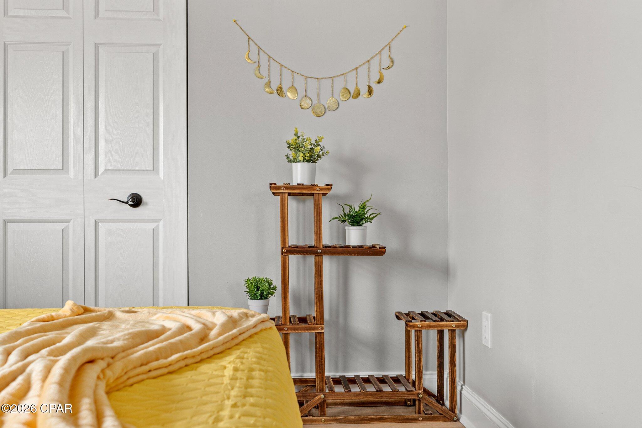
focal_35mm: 36
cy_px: 214
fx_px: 642
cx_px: 321
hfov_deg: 53.1
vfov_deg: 36.9
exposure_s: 1/5
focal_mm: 24
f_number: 6.3
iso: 400
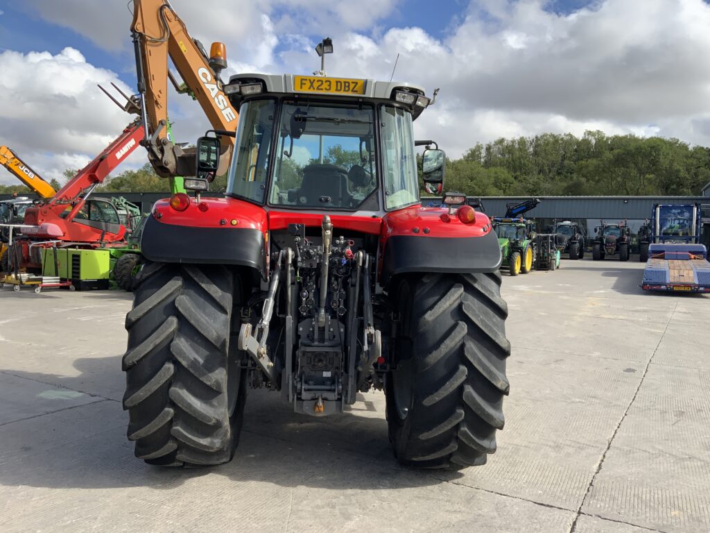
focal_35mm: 29
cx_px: 355
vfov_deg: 48.2
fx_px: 595
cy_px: 266
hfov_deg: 61.7
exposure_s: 1/1250
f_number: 1.8
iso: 16
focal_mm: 3
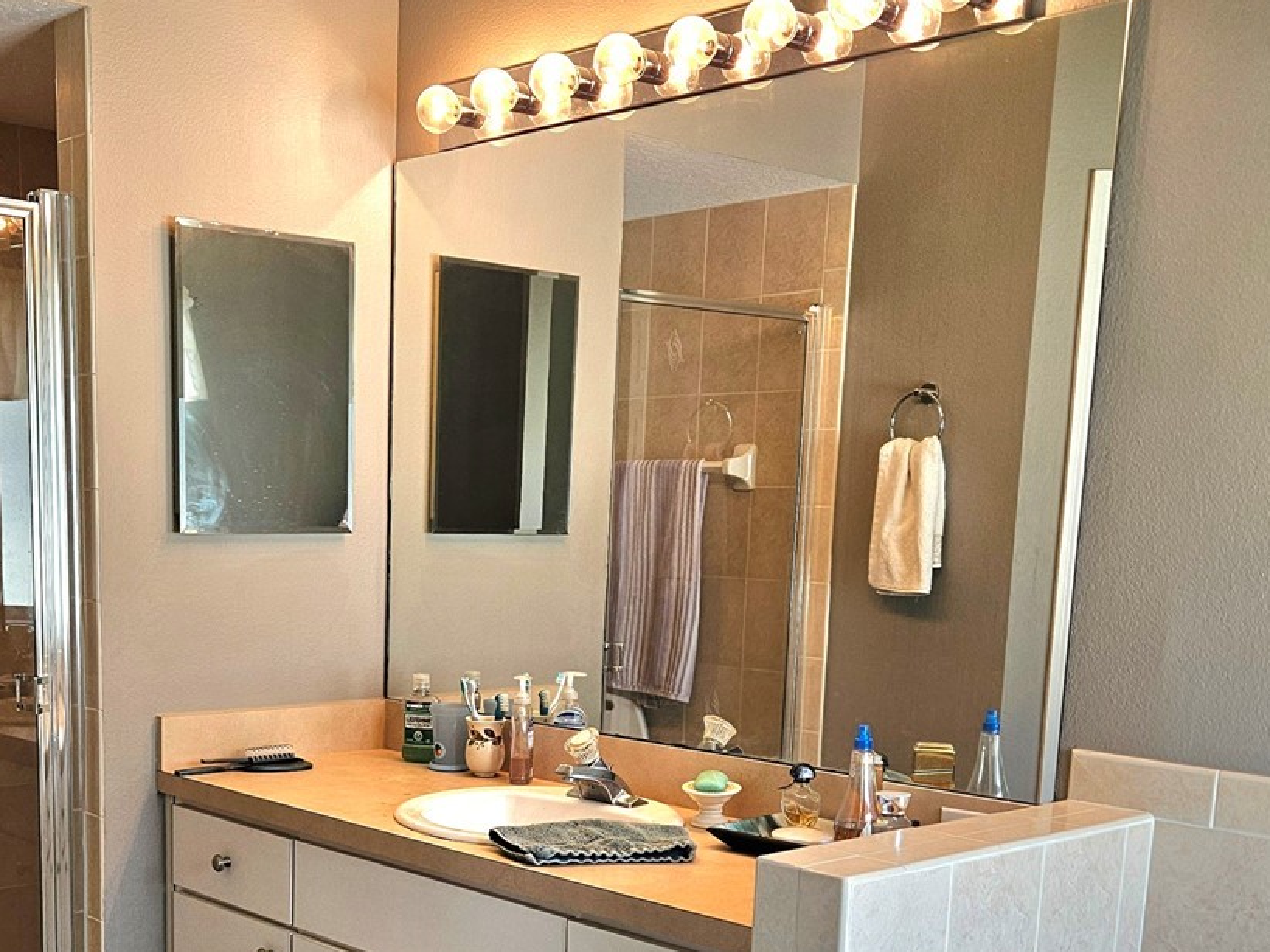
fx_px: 1650
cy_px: 808
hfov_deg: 41.5
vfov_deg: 31.1
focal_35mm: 45
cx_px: 421
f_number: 1.8
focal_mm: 5.4
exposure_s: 1/120
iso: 100
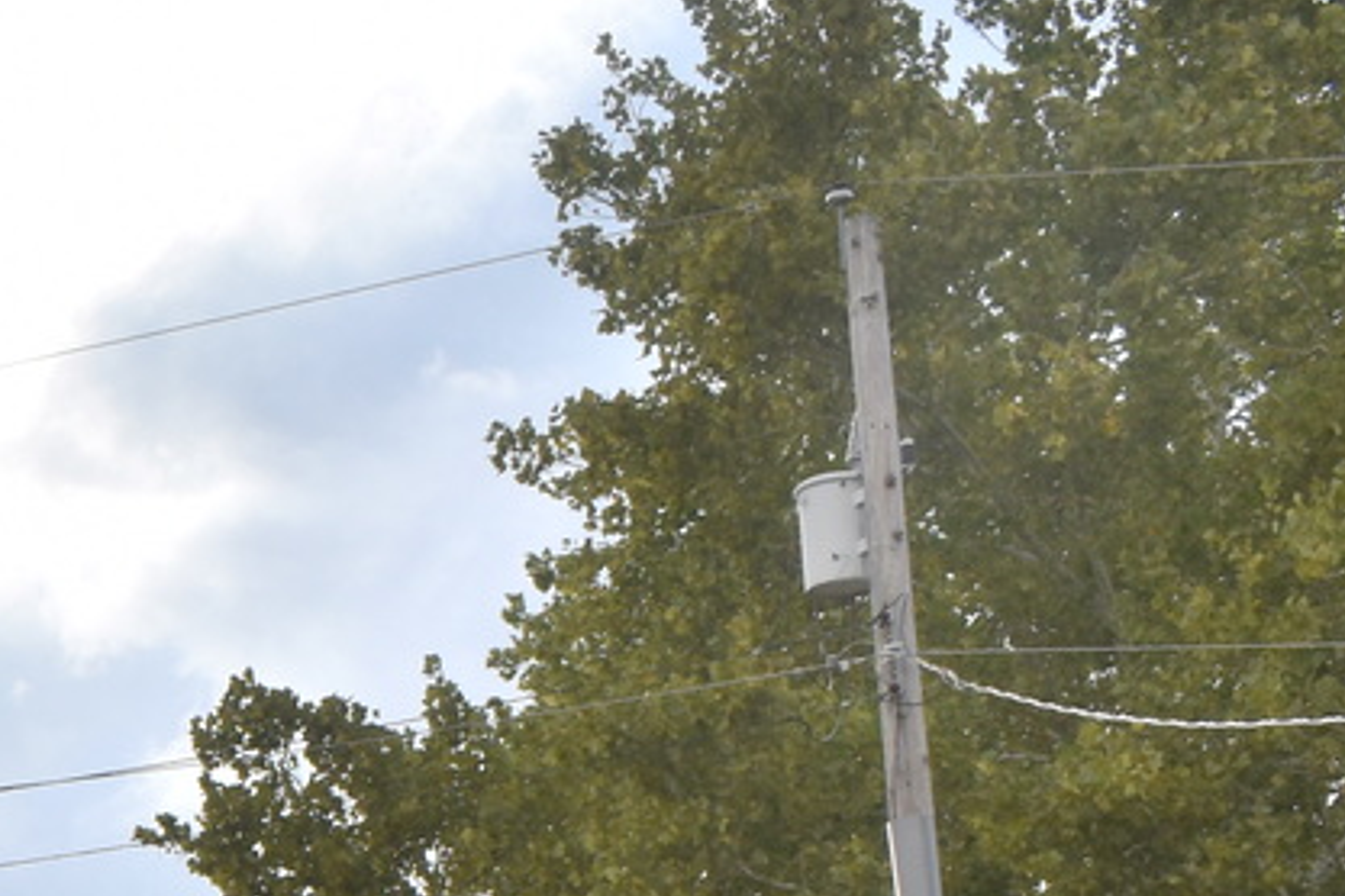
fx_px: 3923
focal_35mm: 105
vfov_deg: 12.2
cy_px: 1502
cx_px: -574
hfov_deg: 17.7
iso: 100
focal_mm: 18
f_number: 7.1
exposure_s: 1/200
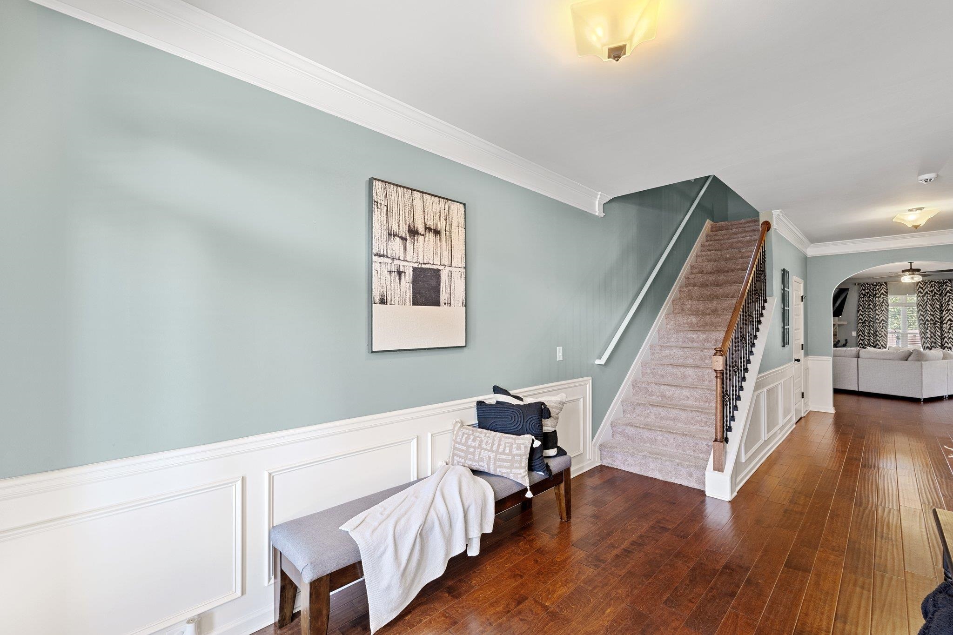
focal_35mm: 16
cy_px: 318
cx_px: 476
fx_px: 423
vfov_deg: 73.7
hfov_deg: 96.7
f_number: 8
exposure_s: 1/1.25
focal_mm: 16
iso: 250
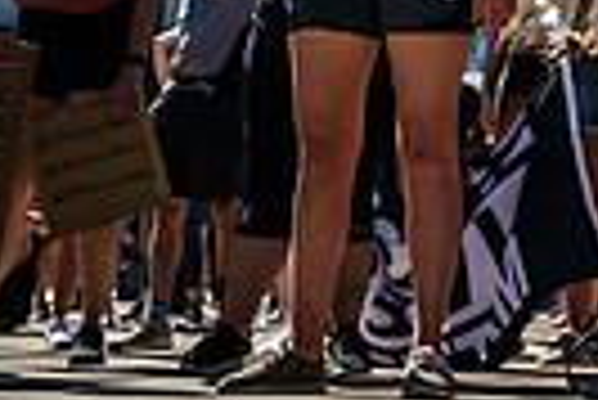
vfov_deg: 10.7
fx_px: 1995
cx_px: 1043
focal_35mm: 120
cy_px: -339
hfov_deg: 15.0
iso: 200
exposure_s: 1/5000
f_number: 2.8
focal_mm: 27.4
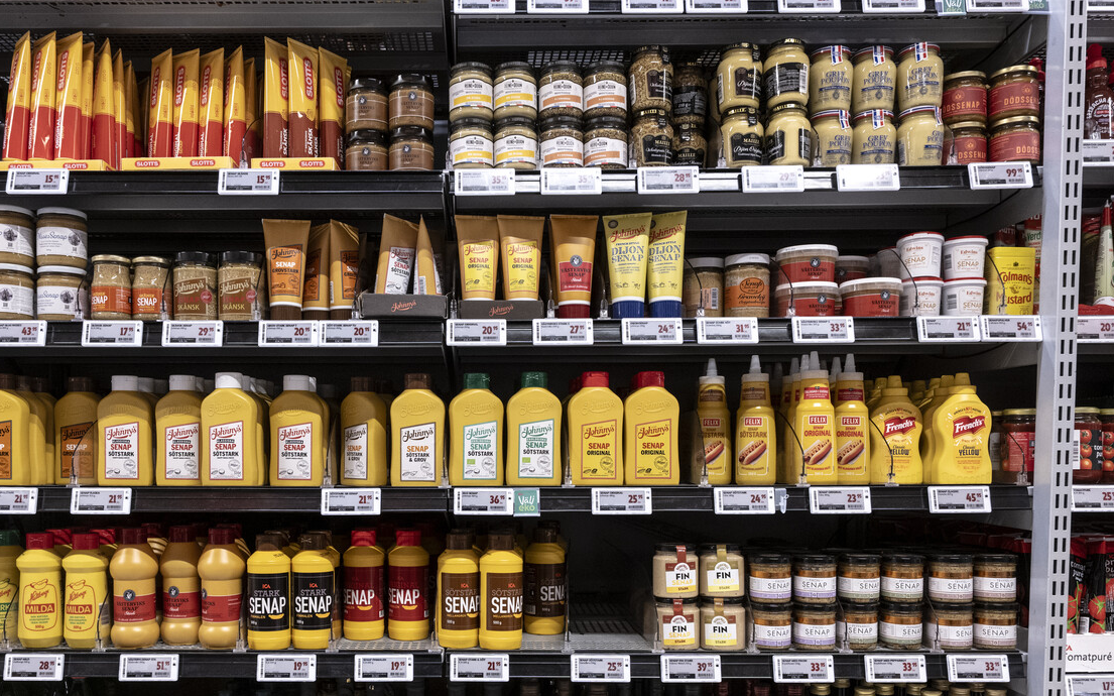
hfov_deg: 59.8
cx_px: 472
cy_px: 478
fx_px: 963
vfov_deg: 39.1
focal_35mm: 32
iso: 1100
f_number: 5.6
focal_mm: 21.5
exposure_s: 1/80
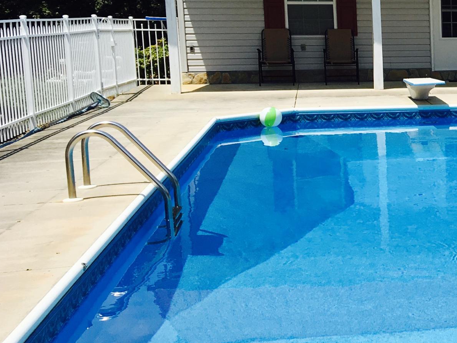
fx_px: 964
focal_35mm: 73
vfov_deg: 20.2
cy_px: 151
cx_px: 539
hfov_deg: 24.4
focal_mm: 4.15
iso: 25
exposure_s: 1/2262
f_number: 2.2
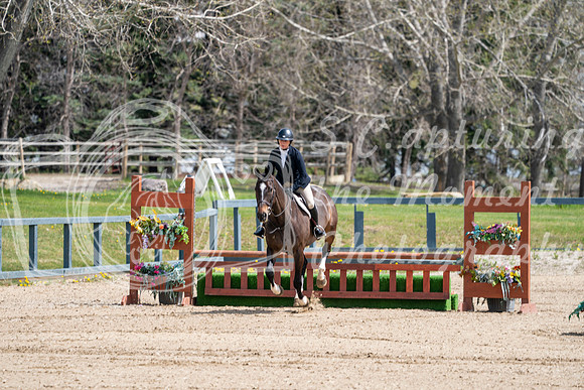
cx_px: 292
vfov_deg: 4.8
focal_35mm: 285
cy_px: 195
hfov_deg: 7.2
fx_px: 4624
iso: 100
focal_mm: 285
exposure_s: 1/400
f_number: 5.6
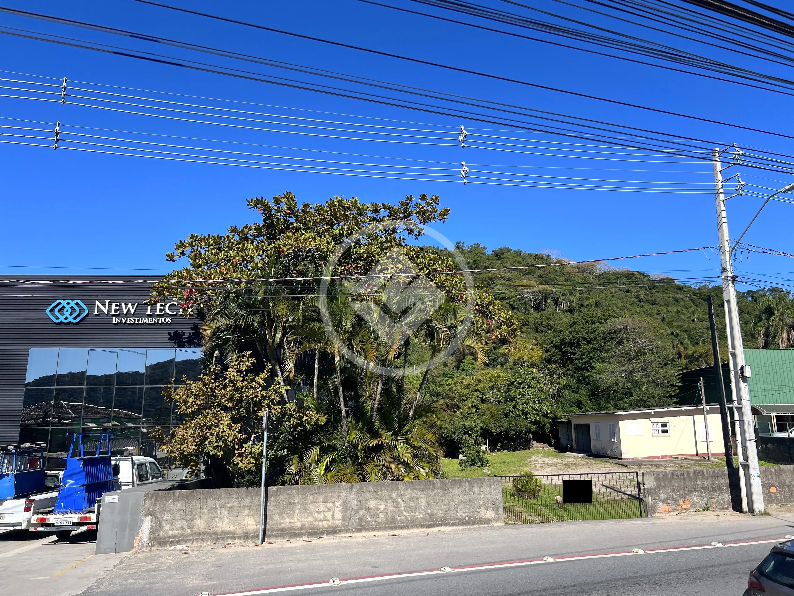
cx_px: 397
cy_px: 298
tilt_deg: +10.5
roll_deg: +1.4
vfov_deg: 53.1
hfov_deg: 67.3
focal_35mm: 26
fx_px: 596
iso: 50
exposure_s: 1/3077
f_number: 1.5
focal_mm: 5.7
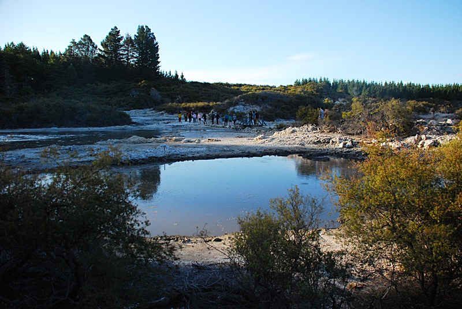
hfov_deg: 67.3
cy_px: 154
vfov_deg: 48.1
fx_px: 347
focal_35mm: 27
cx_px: 231
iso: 400
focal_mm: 18
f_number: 3.5
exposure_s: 1/1250
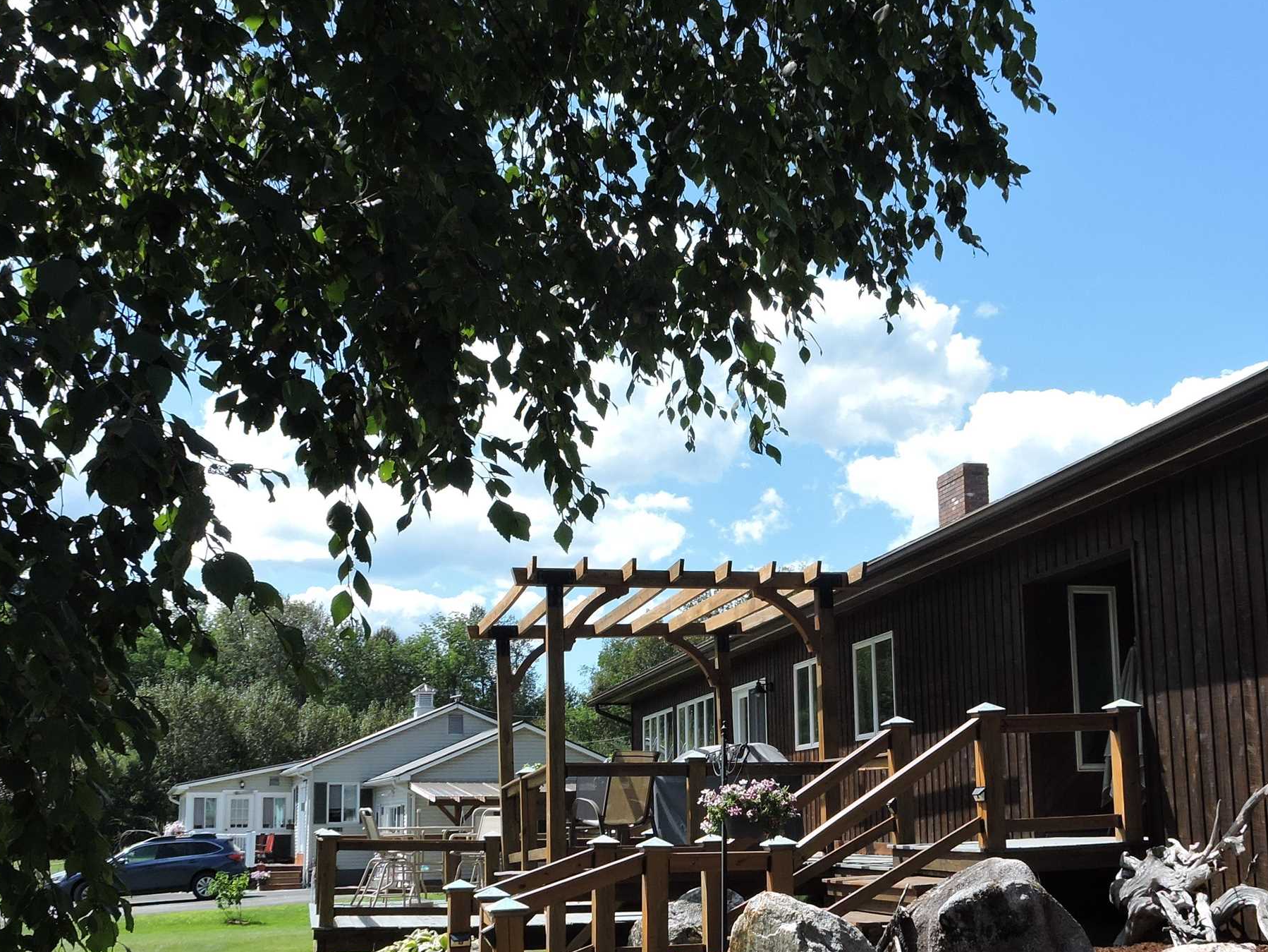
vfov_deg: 35.0
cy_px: 584
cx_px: 746
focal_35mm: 41
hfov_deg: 45.6
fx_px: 1502
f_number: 3.3
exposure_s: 1/800
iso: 100
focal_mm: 4.3
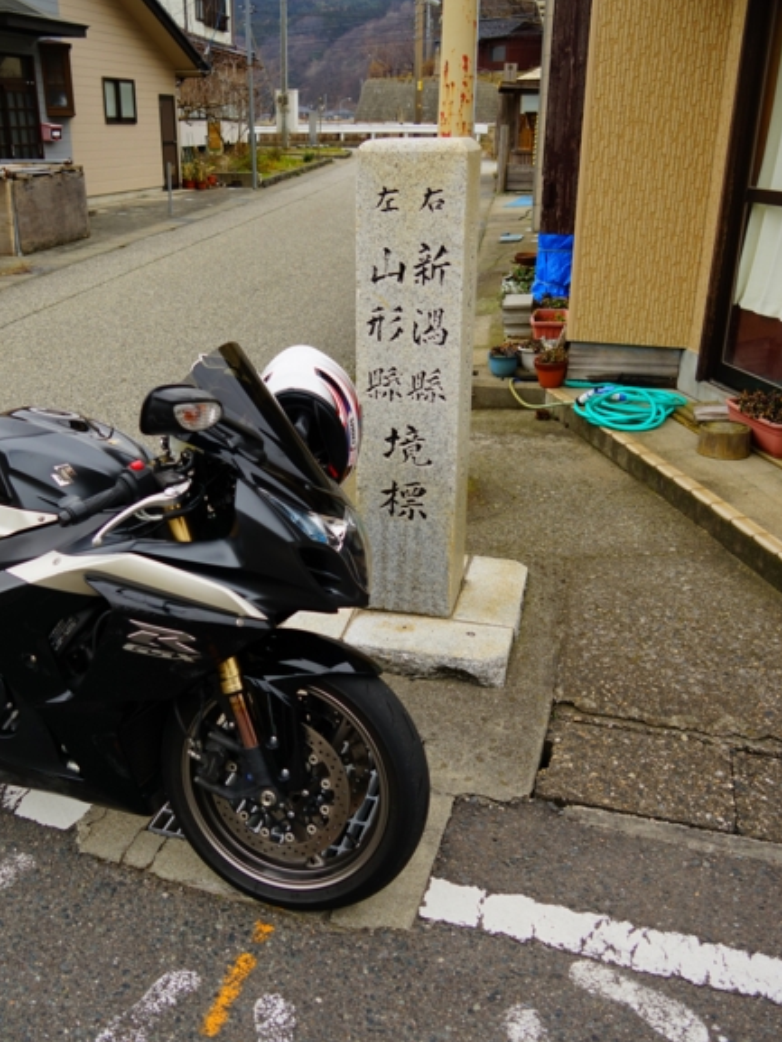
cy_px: 509
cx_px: 334
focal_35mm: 32
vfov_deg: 56.8
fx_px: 964
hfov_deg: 44.1
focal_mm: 24
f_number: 4
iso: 125
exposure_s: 1/60
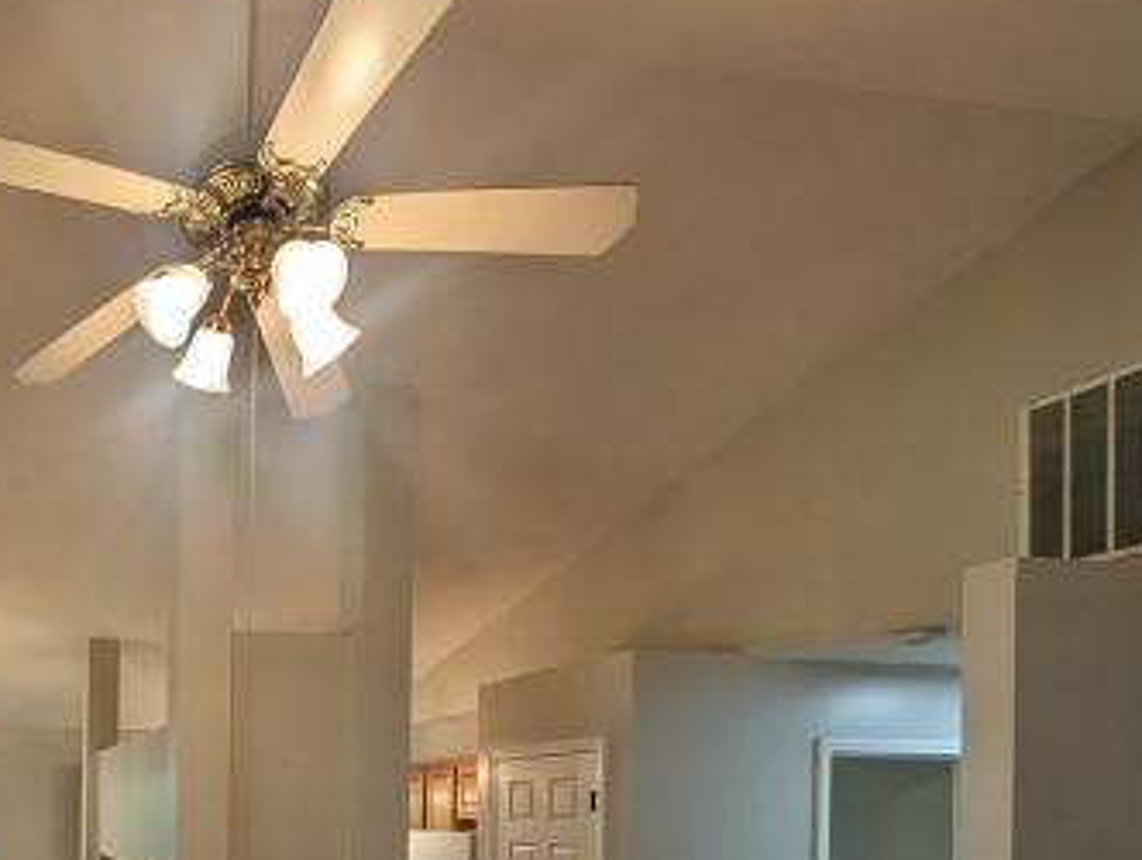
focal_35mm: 24
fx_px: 793
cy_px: 808
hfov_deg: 57.5
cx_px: 48
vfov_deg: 49.3
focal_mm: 2.02
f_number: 1.7
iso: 72
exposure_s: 1/120
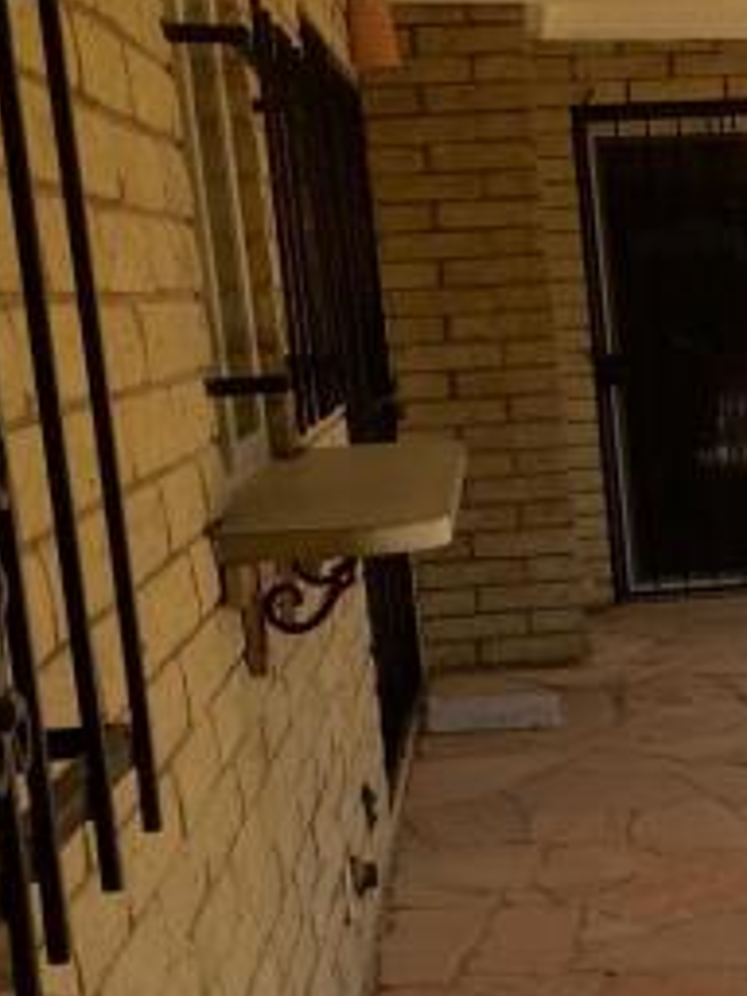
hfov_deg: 16.0
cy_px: 852
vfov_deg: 22.1
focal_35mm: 87
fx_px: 2503
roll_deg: +2.3
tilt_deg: -12.4
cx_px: 1004
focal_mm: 4.15
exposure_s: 1/1068
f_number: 2.2
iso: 32
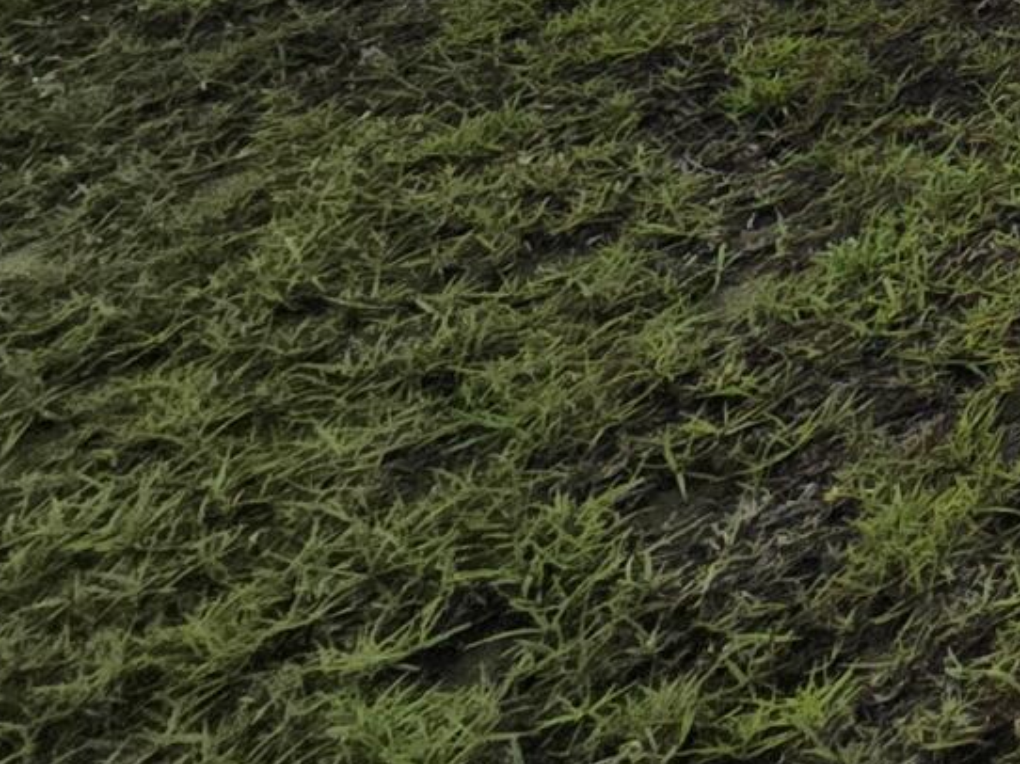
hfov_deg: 13.8
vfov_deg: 14.2
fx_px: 2121
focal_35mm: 72
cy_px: -1052
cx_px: 2644
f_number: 2.2
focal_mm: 2.2
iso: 50
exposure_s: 1/4493
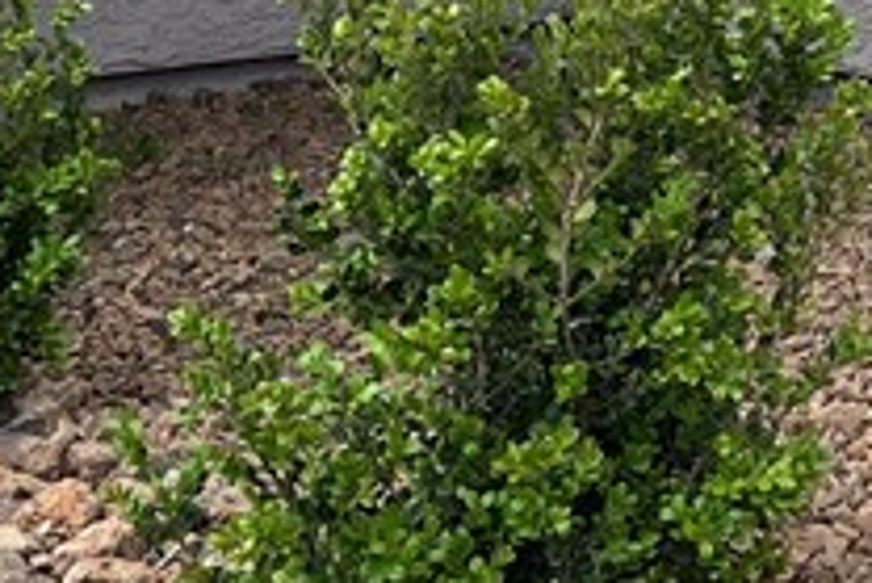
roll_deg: +0.7
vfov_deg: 10.2
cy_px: -80
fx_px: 3224
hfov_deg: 14.4
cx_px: 1279
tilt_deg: -7.1
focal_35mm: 133
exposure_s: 1/1295
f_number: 1.5
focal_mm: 5.7
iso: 50
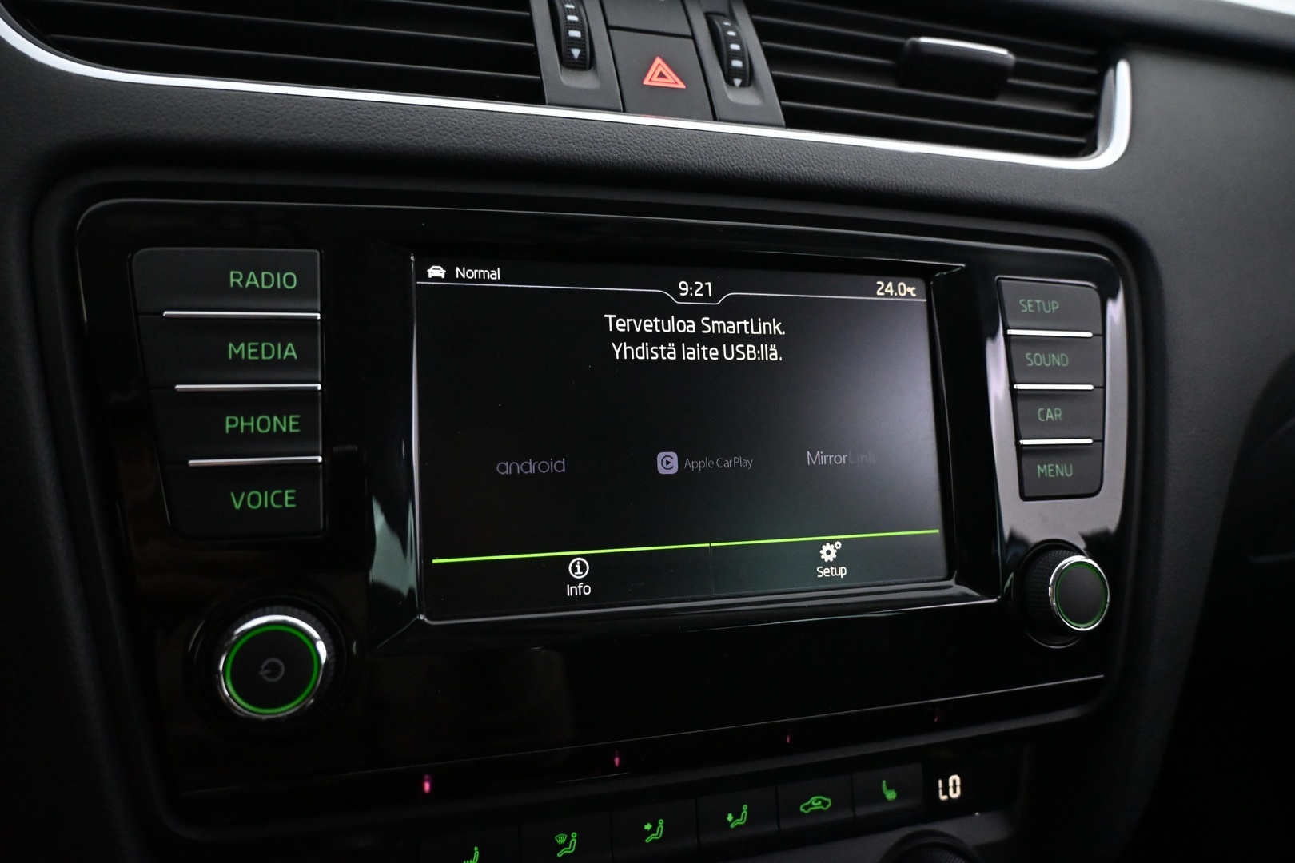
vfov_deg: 50.4
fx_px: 917
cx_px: 648
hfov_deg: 70.4
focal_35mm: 26
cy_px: 432
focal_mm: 17
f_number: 3.5
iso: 4500
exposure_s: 1/60
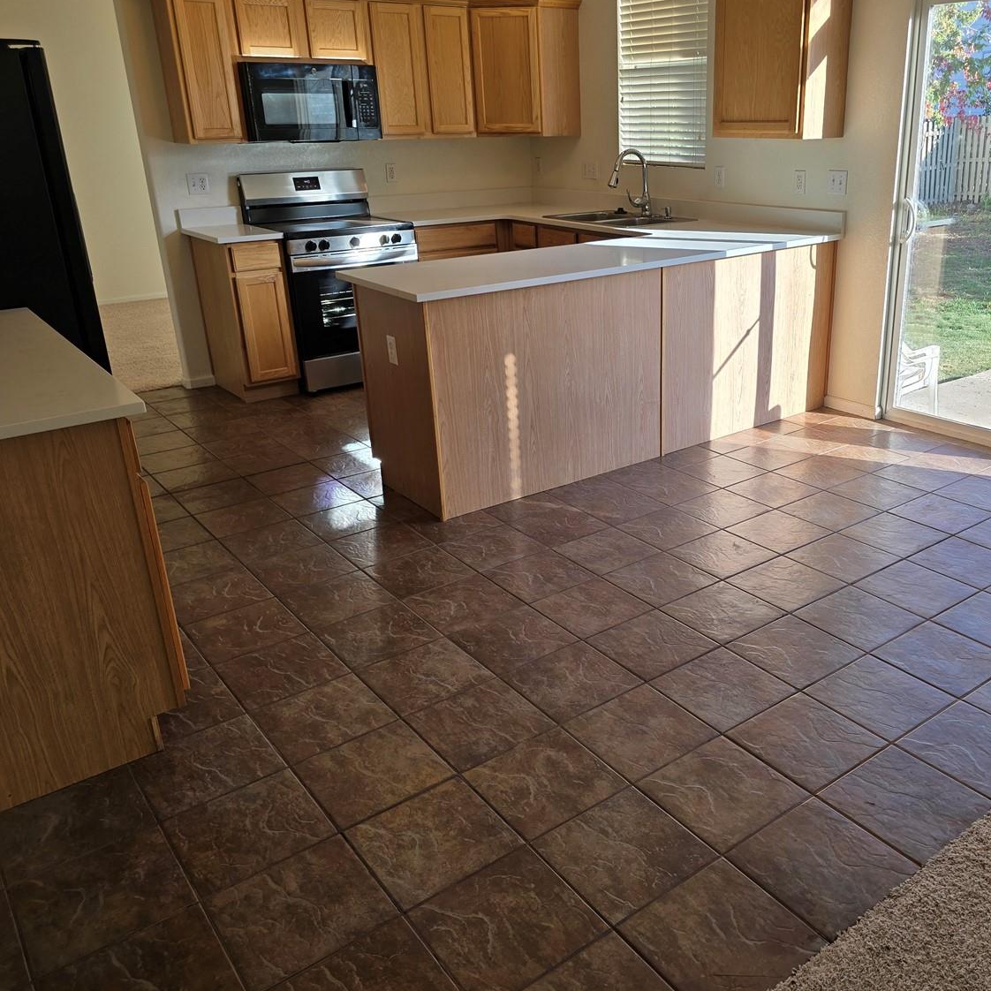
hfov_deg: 55.1
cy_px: 468
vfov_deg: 55.6
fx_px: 939
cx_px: 608
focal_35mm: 29
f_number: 1.7
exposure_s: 1/120
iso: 12
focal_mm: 6.3
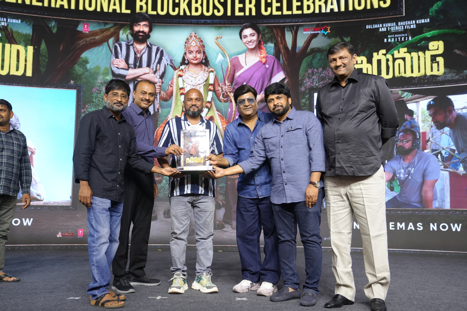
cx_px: 234
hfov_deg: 50.7
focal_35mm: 38
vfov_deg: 35.1
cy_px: 156
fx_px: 493
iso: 1600
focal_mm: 38
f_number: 3.5
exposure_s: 1/160
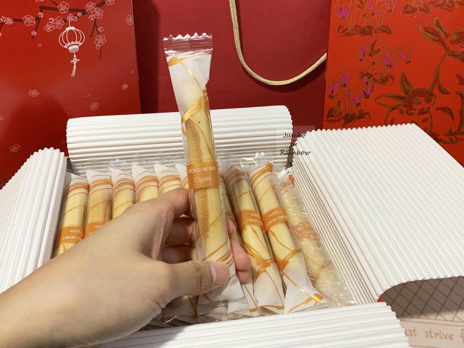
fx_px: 416
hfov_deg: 58.2
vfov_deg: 45.4
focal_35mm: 31
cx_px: 207
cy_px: 162
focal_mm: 4.25
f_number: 1.8
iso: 125
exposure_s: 1/60
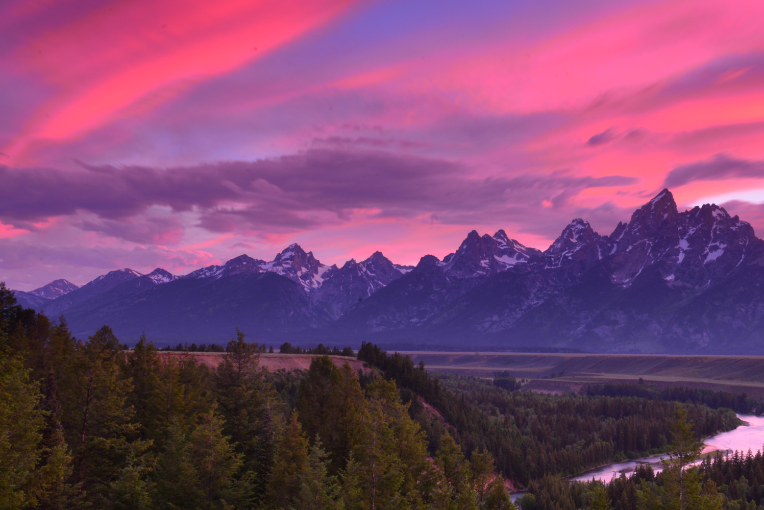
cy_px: 236
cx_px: 500
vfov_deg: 26.0
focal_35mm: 52
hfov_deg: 37.8
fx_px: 1104
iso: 200
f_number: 18
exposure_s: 20
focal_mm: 38
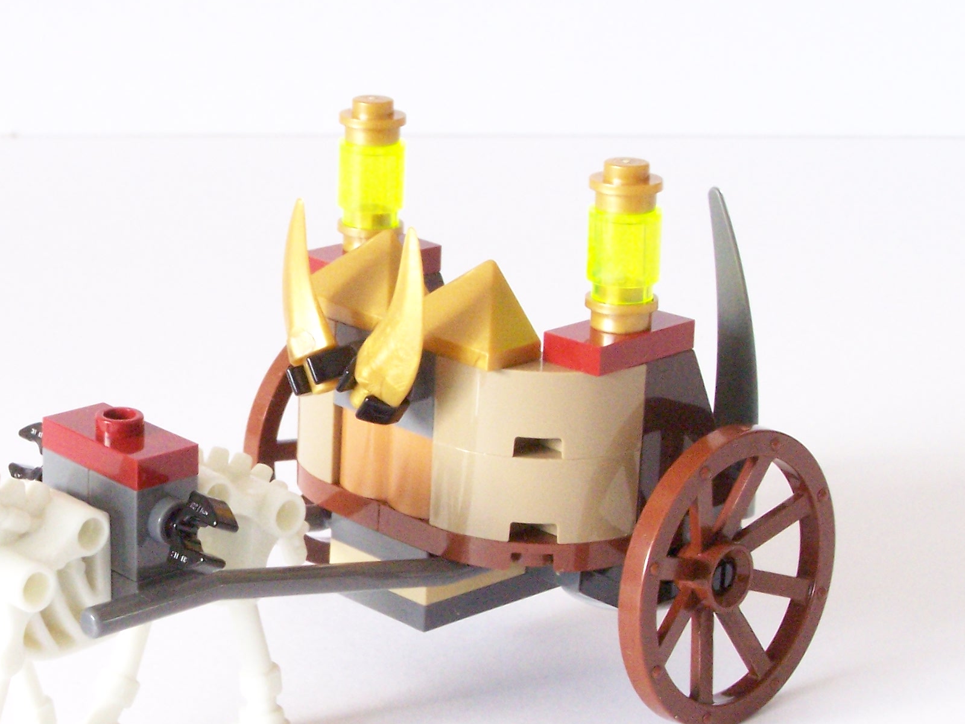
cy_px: 489
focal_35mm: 95
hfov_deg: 20.5
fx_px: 2648
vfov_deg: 15.5
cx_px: 232
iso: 400
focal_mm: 9.8
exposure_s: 1/6
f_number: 6.3
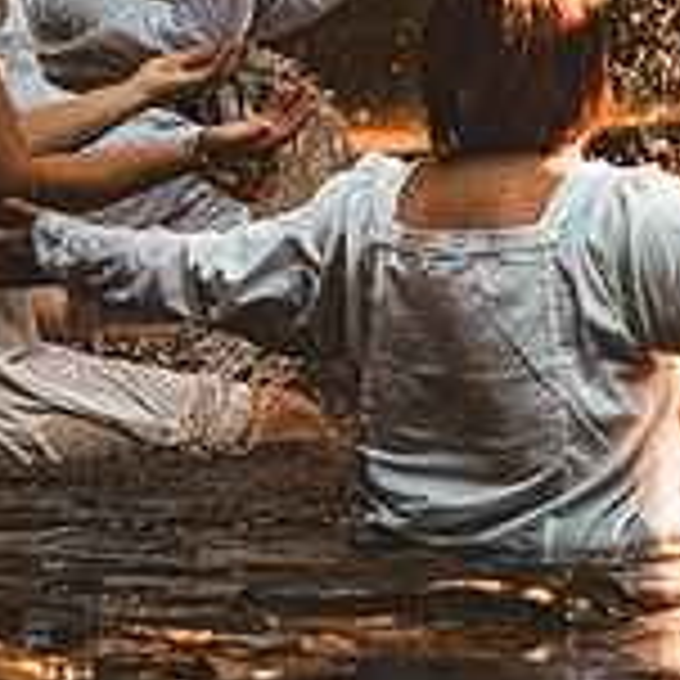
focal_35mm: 651
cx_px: 761
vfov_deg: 2.7
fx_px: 14468
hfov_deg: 2.7
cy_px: 61
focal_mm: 200
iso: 1000
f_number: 2.8
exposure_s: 1/400
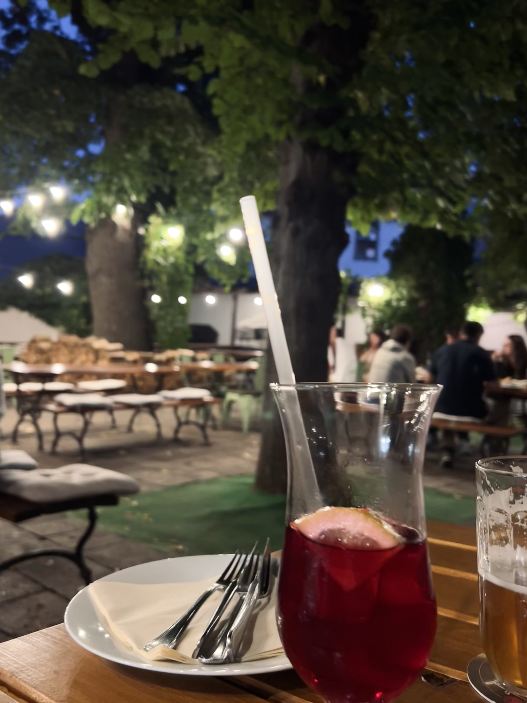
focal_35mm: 29
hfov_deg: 48.2
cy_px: 320
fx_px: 589
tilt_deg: +5.1
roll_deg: -3.4
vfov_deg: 61.6
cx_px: 267
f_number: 1.5
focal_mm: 5.7
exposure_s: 1/25
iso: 500
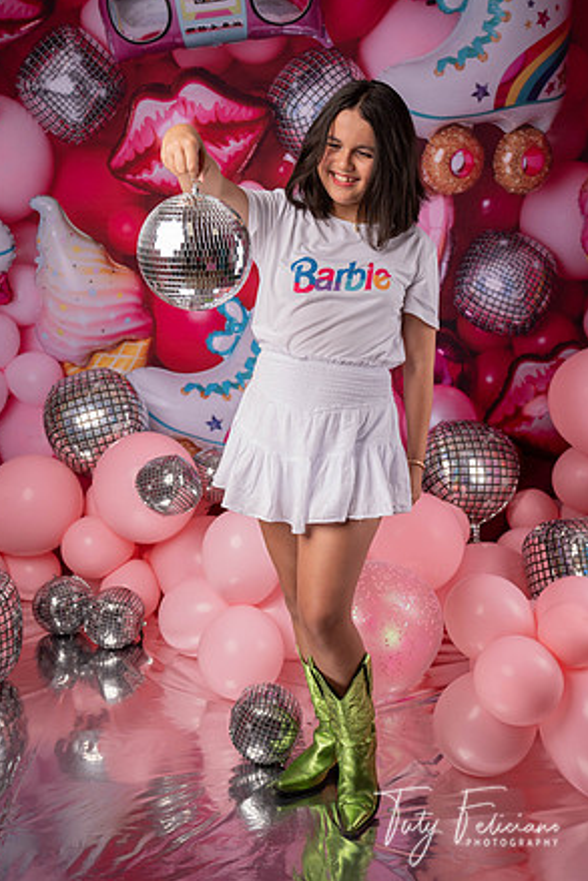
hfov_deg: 31.9
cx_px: 289
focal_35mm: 42
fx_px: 1028
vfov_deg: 46.4
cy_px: 437
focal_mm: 41
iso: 125
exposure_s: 1/250
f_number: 4.5
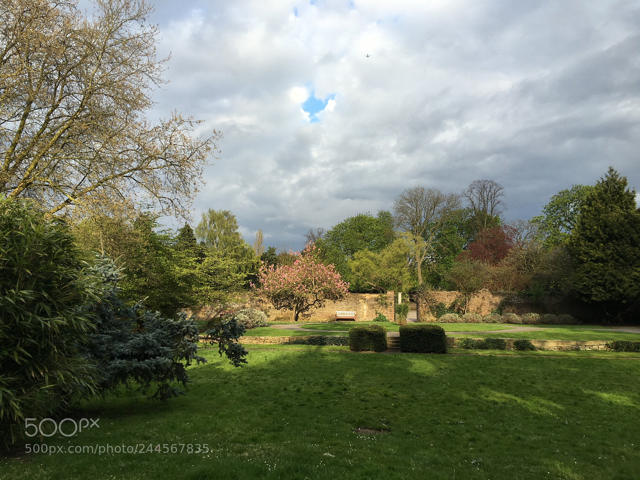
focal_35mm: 29
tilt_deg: +6.4
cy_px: 240
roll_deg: -0.6
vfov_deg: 48.2
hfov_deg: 61.7
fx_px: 536
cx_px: 320
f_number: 2.2
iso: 25
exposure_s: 1/484
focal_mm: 4.15
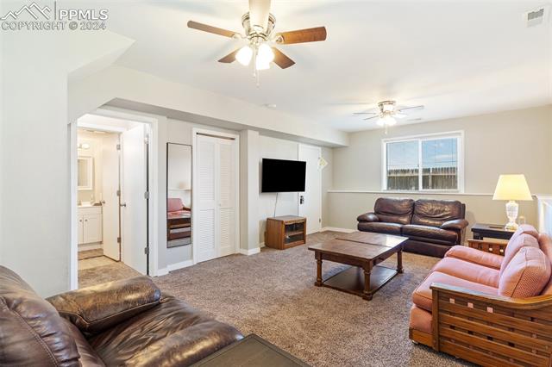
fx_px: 276
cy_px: 184
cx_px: 276
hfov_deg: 90.0
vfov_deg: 67.3
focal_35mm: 18
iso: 400
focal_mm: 18
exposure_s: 1/2
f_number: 8
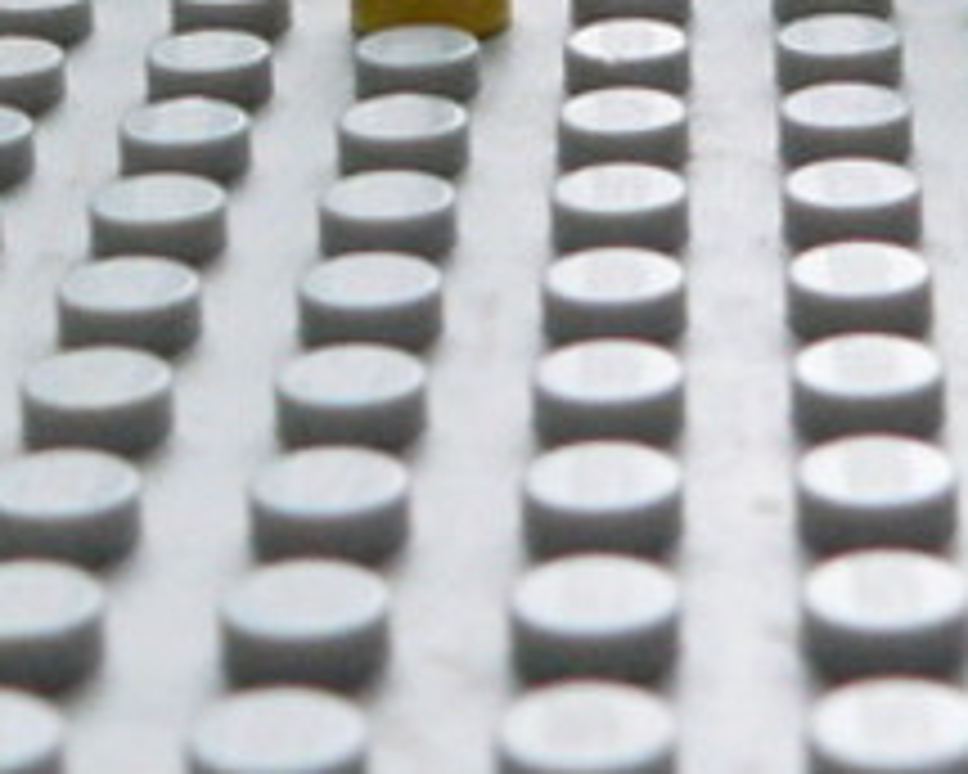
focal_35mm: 147
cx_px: 356
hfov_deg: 13.1
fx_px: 4211
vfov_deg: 10.3
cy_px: -178
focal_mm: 6
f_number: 4
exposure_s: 1/160
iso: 400
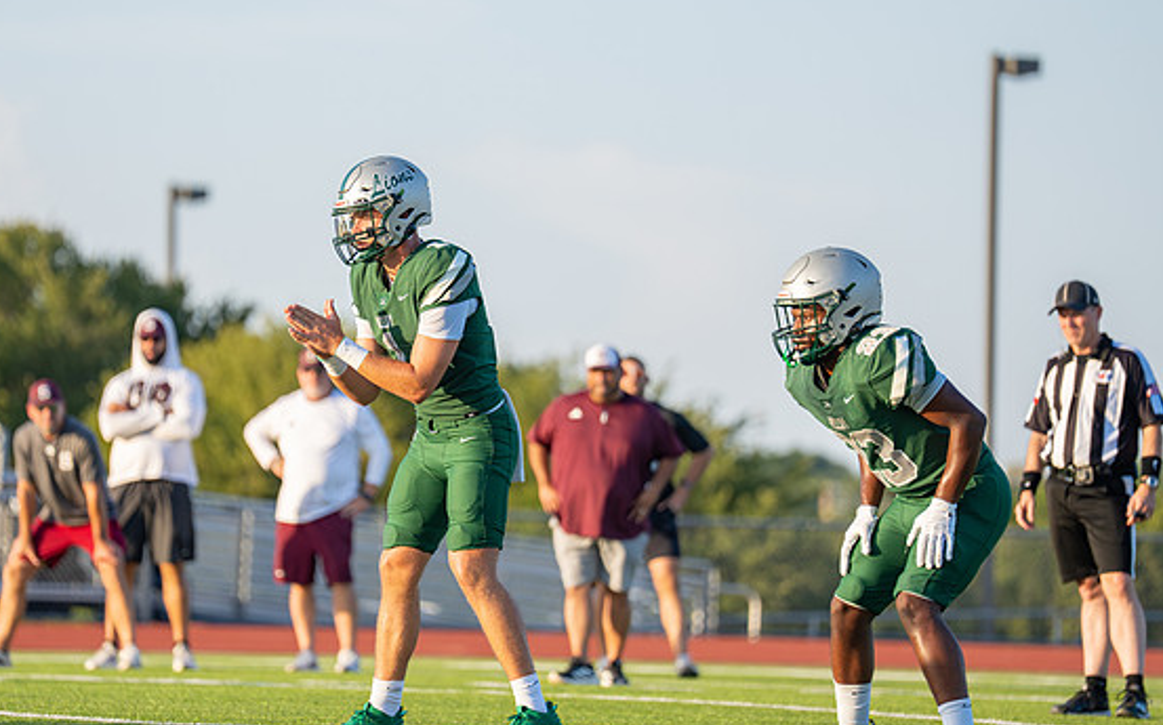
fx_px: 8205
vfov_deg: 5.1
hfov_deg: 8.1
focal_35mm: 259
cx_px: 435
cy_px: 351
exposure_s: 1/2000
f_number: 2.8
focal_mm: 191
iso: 320
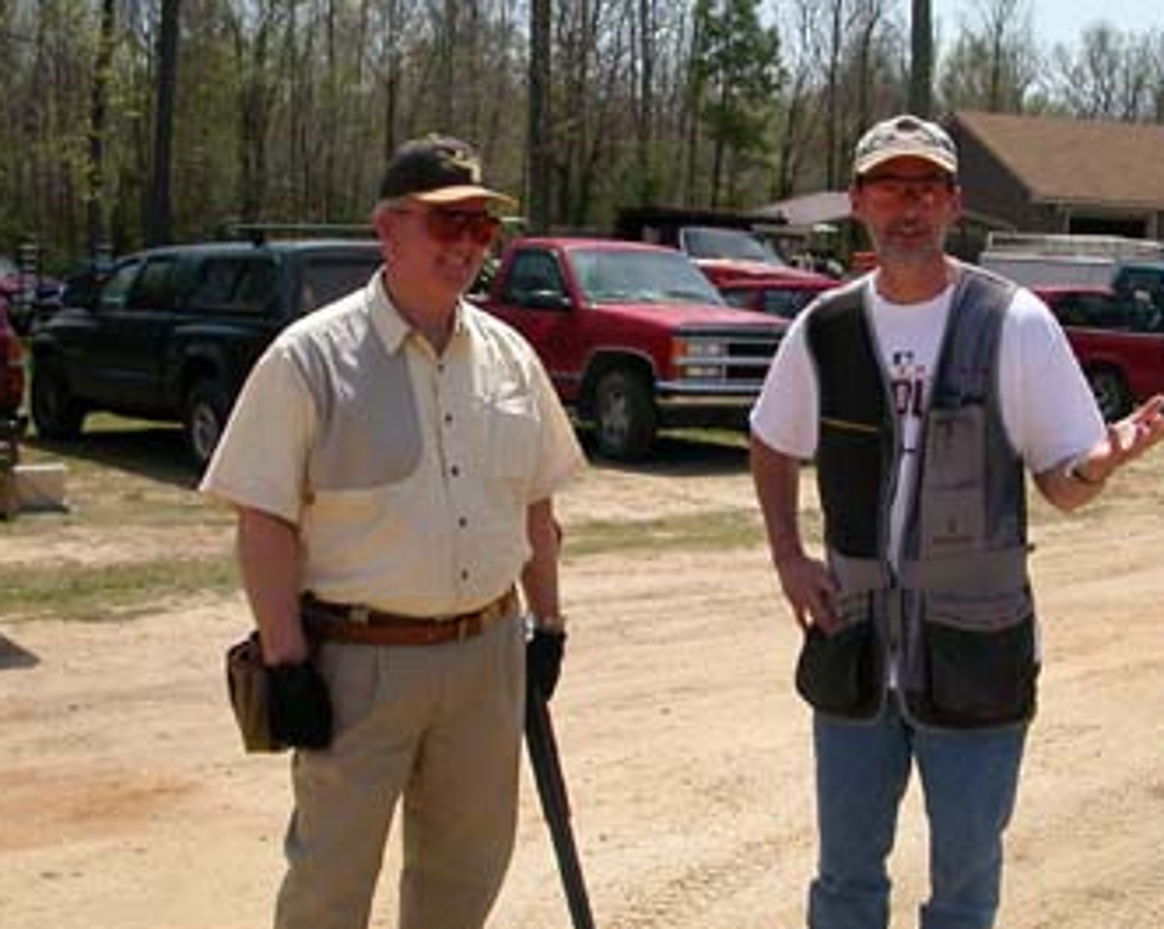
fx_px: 1687
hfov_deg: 37.7
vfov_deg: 30.7
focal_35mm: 49
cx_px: 768
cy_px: 564
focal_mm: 5.6
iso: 100
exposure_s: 1/763
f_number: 4.5
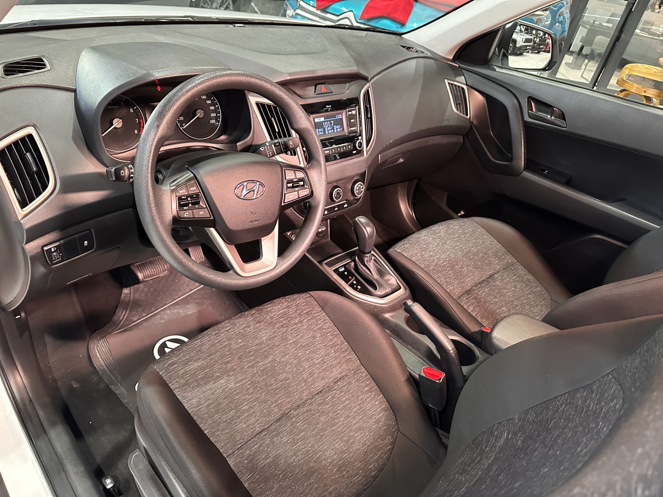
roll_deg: -11.8
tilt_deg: -33.6
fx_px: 460
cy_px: 248
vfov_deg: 56.8
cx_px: 332
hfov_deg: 71.6
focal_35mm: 24
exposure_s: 1/60
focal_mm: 6.86
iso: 800
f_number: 1.78
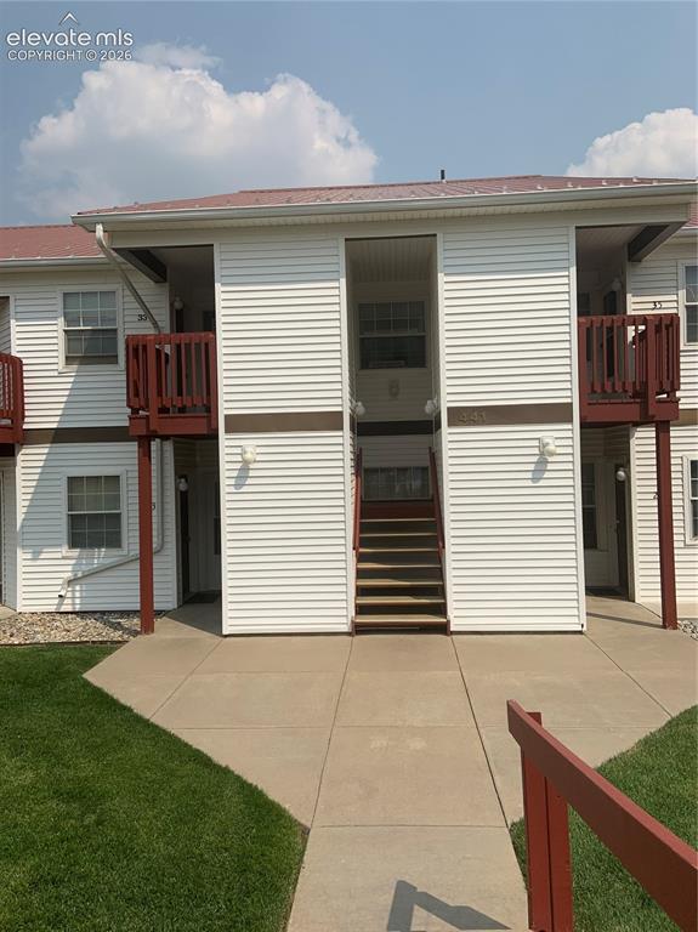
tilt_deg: +1.3
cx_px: 349
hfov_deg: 53.0
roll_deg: +2.5
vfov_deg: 67.3
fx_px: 700
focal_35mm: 26
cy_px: 466
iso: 25
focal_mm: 4.25
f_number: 1.8
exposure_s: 1/5128
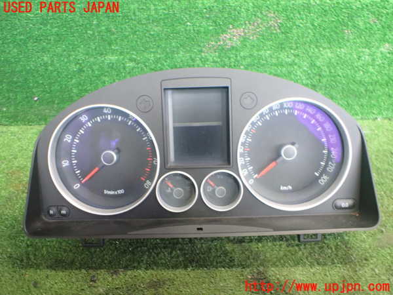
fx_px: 341
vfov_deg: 46.8
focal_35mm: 30
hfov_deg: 60.0
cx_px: 196
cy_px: 148
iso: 800
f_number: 2.3
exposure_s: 1/40
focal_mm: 5.4
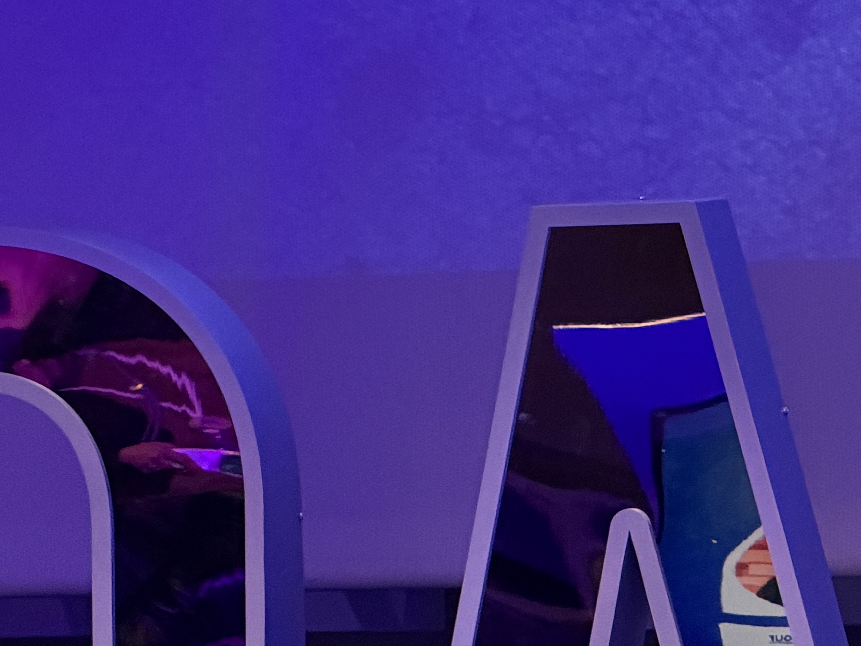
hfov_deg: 5.9
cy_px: 342
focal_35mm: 332
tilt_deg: -2.3
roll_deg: +2.2
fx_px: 8258
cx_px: 1113
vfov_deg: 4.5
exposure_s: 1/50
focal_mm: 16.89
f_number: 2.8
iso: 640
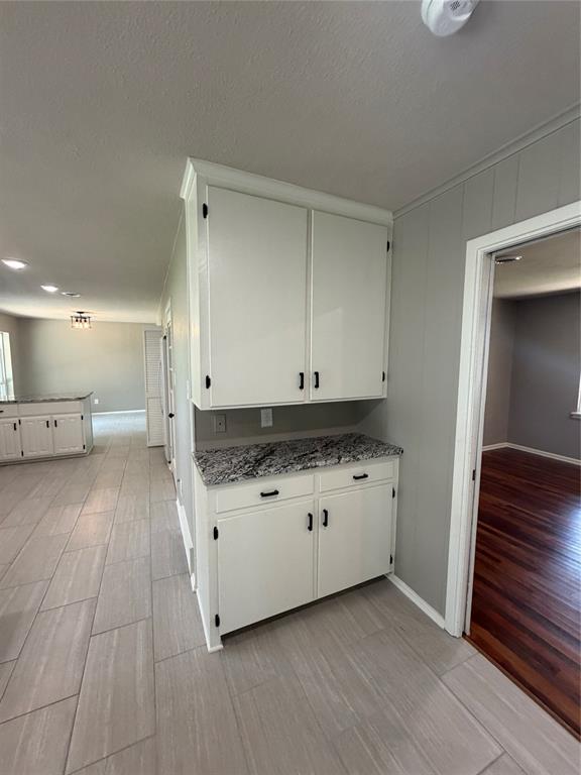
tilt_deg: -5.1
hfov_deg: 85.7
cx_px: 290
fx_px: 313
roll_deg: +1.3
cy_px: 388
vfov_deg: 102.1
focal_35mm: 14
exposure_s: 1/120
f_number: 2.2
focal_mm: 2.22
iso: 200
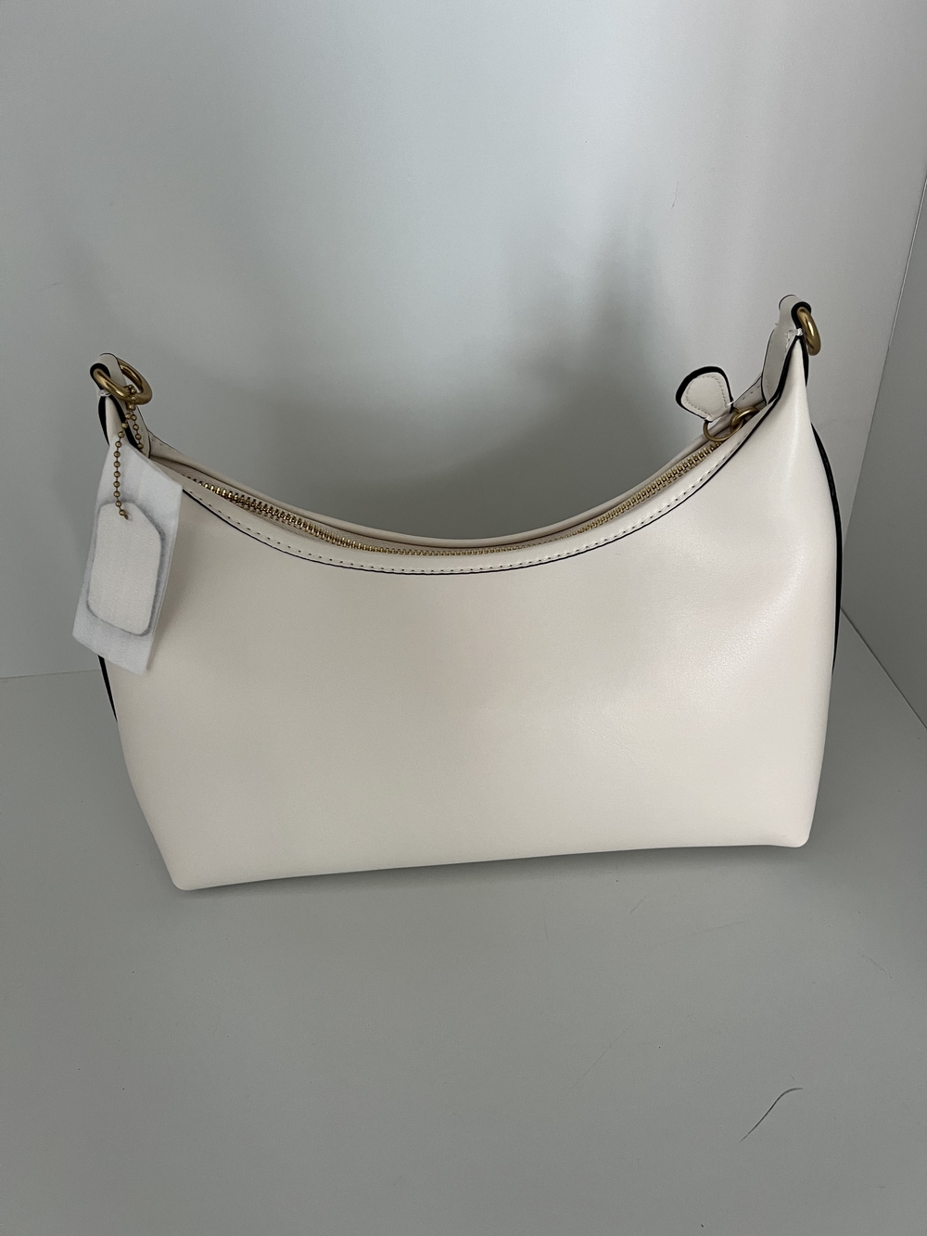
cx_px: 464
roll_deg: +2.5
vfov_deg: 67.3
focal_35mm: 26
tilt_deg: -36.9
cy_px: 618
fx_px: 928
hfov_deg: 53.1
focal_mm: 5.7
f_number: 1.5
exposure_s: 1/91
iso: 125
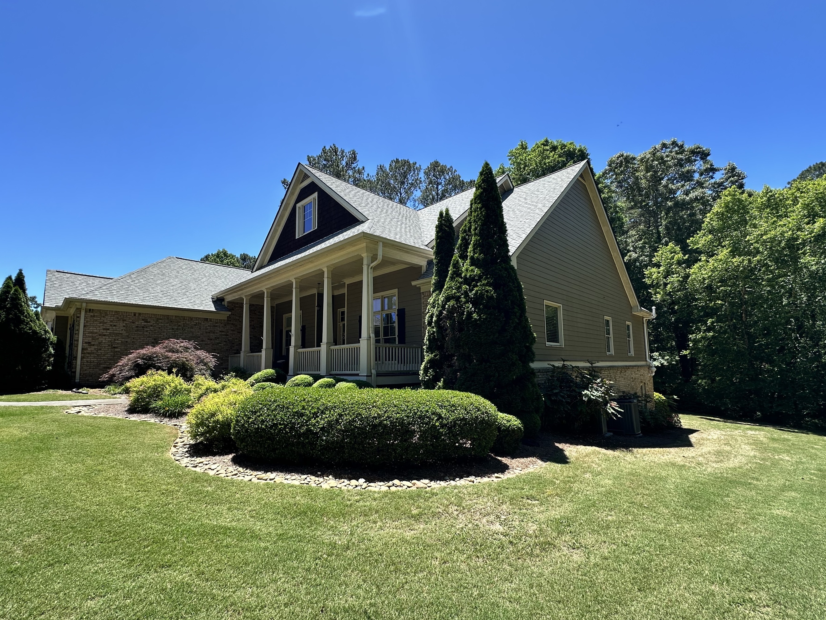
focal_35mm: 16
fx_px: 382
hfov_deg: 94.5
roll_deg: +0.7
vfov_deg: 78.0
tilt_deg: +7.2
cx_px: 415
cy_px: 328
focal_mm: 2.22
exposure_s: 1/530
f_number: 2.2
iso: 40
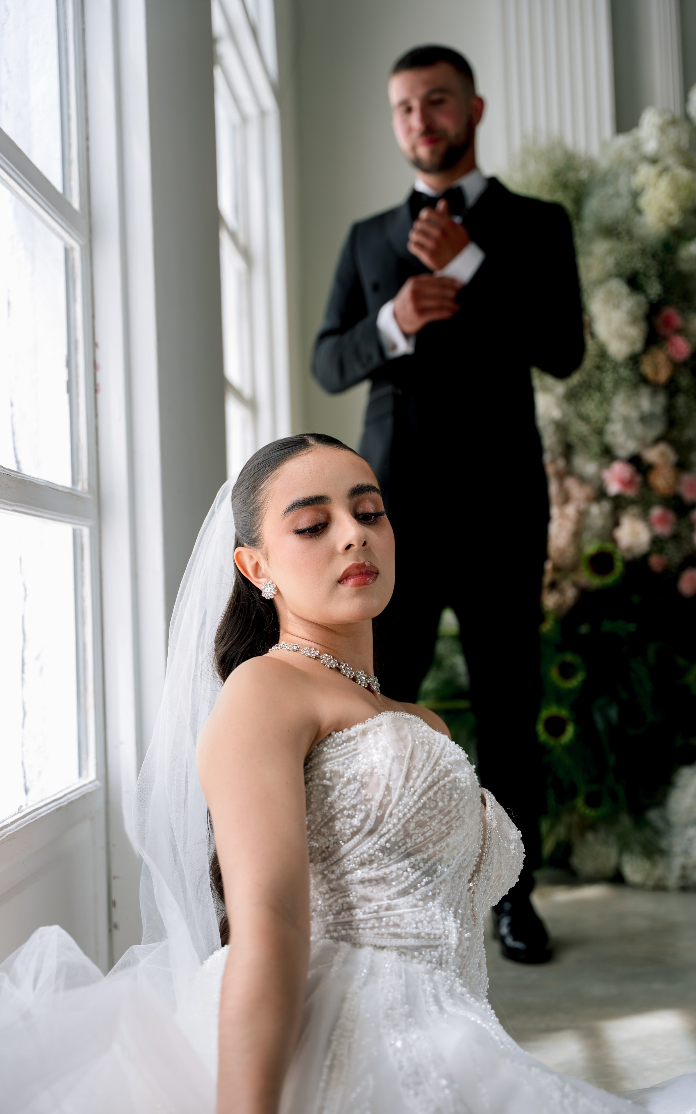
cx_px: 364
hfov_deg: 24.4
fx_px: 1609
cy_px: 556
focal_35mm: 53
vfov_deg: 38.2
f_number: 2.8
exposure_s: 1/200
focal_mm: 51.9
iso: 125
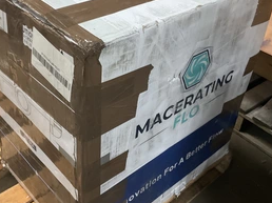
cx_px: 111
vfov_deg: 32.0
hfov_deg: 41.9
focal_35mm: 45
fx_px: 353
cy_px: 82
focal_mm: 3
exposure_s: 1/60
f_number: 1.8
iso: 200
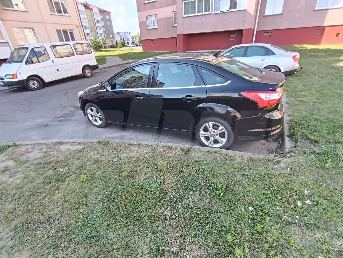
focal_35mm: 17
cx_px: 172
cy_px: 129
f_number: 2.2
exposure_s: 1/108
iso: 100
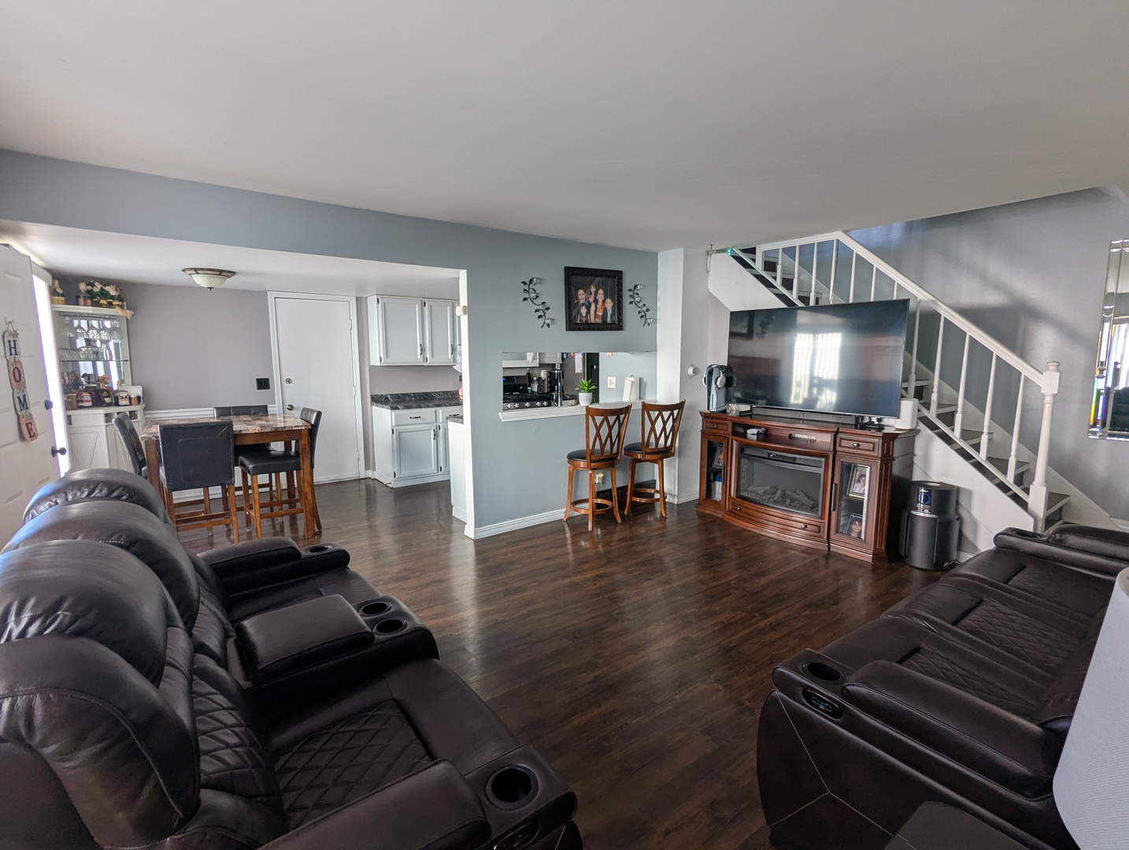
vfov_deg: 78.3
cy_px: 425
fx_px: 523
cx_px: 564
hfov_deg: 94.4
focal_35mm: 16
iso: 50
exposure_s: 1/23.9
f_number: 2.2
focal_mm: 2.35
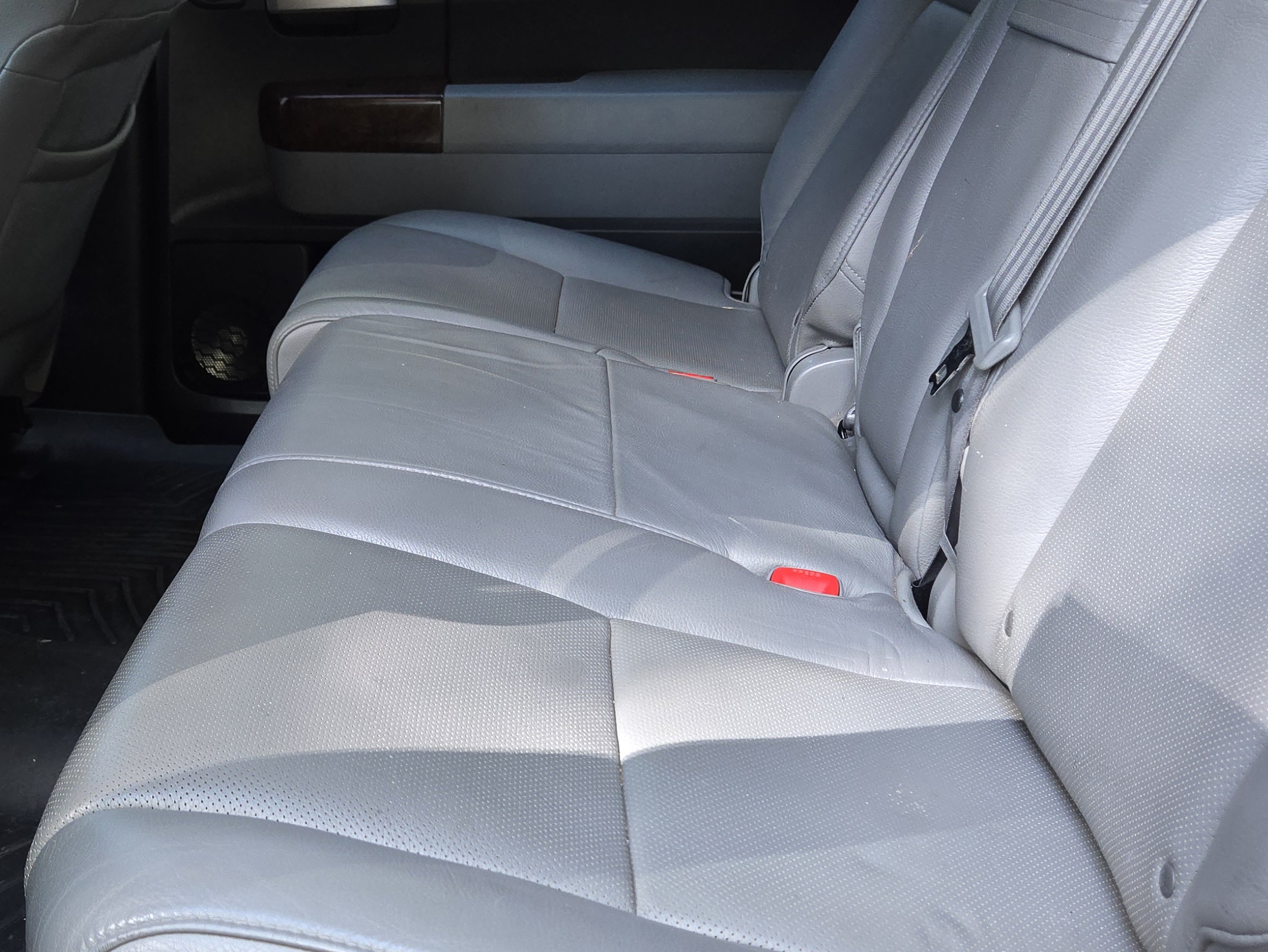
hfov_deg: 43.4
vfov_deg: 34.3
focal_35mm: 42
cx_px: 319
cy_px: 562
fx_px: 1539
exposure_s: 1/60
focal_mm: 5.4
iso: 80
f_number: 1.8
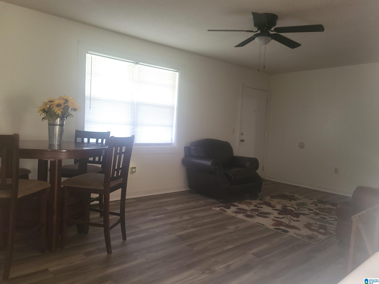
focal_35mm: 26
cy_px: 142
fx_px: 285
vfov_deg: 53.1
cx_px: 190
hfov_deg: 67.3
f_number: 1.8
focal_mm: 5.4
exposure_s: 1/17
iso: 125
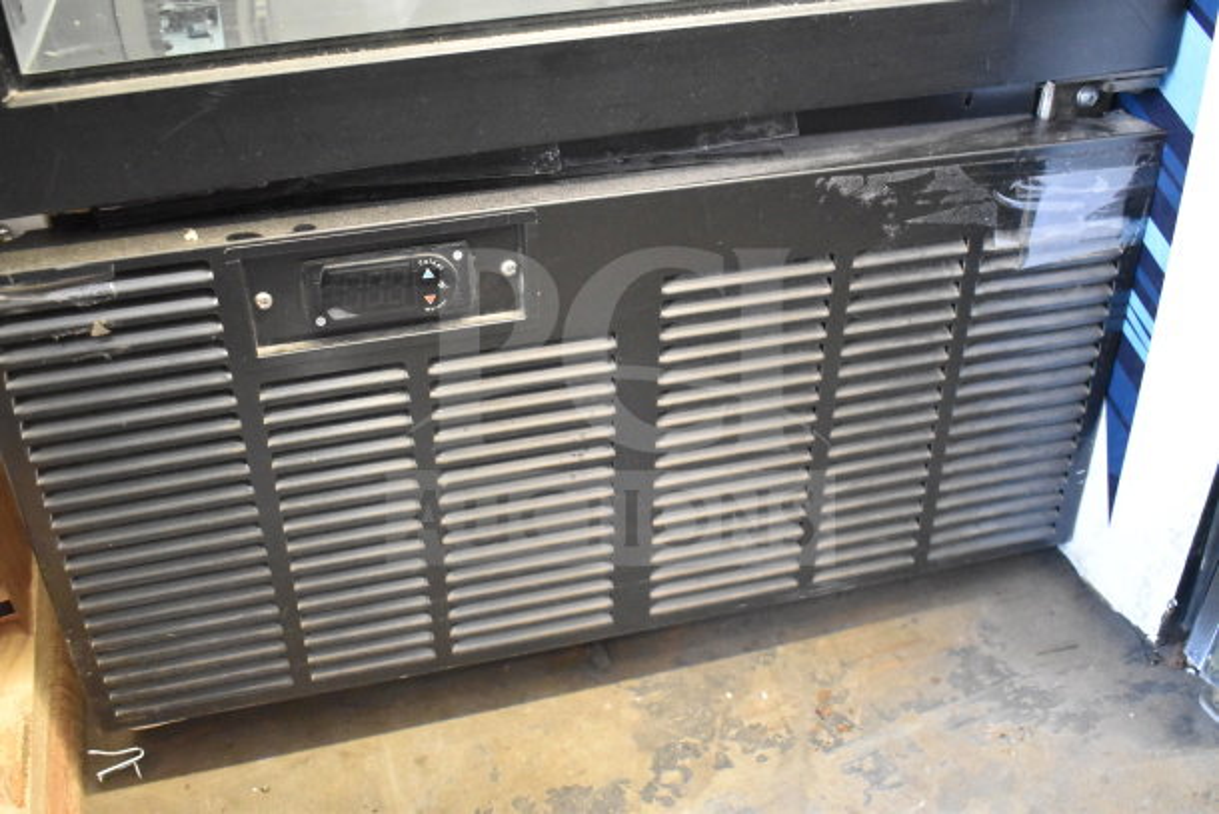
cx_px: 610
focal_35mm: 34
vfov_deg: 38.4
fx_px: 1168
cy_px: 407
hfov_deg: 55.1
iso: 8000
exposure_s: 1/40
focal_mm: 23
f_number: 3.8
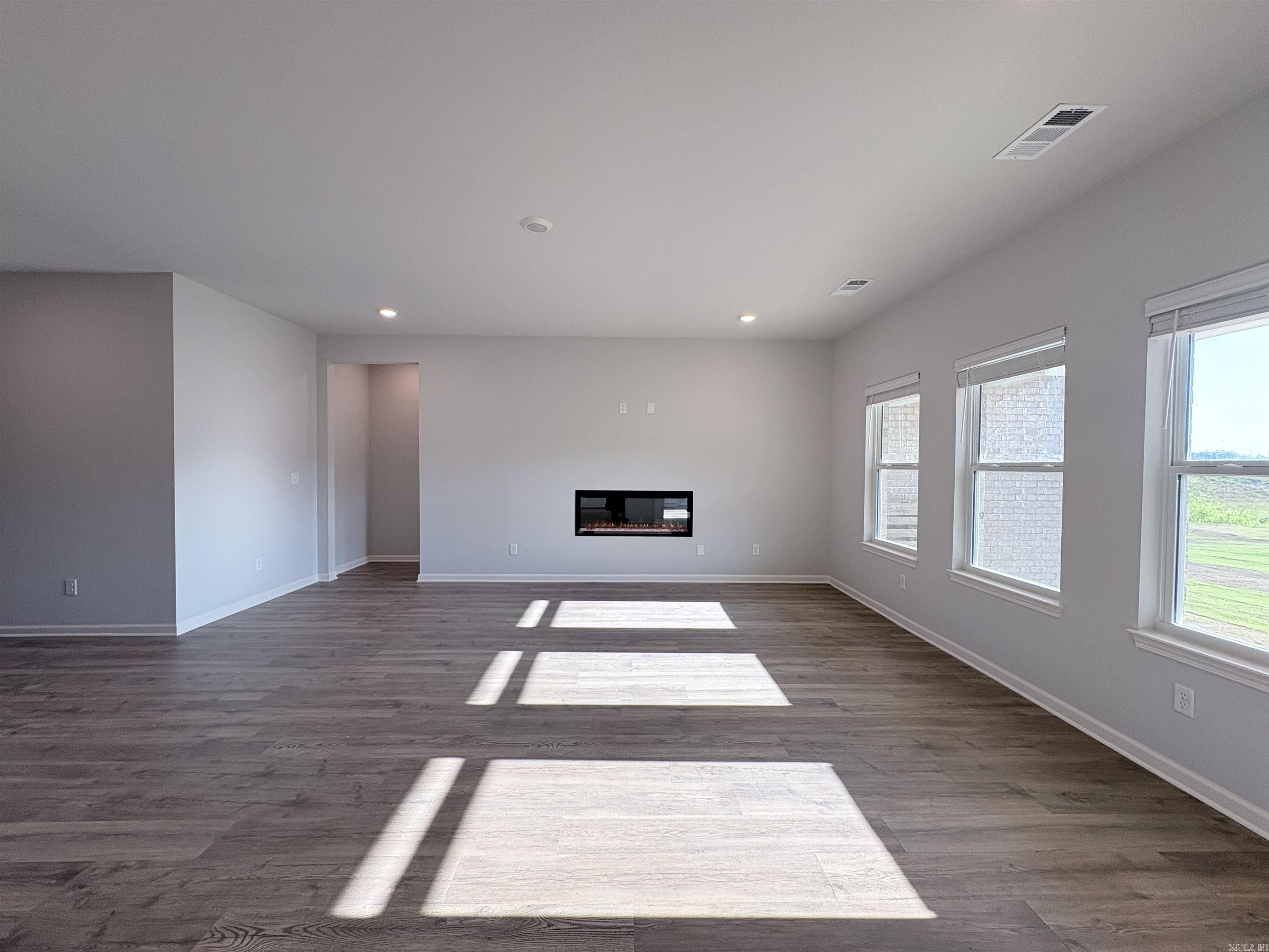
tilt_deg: -0.8
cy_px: 476
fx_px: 513
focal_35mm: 14
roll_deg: -0.4
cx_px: 634
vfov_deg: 85.7
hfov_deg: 102.1
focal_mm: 2.22
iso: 64
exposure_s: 1/120
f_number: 2.2
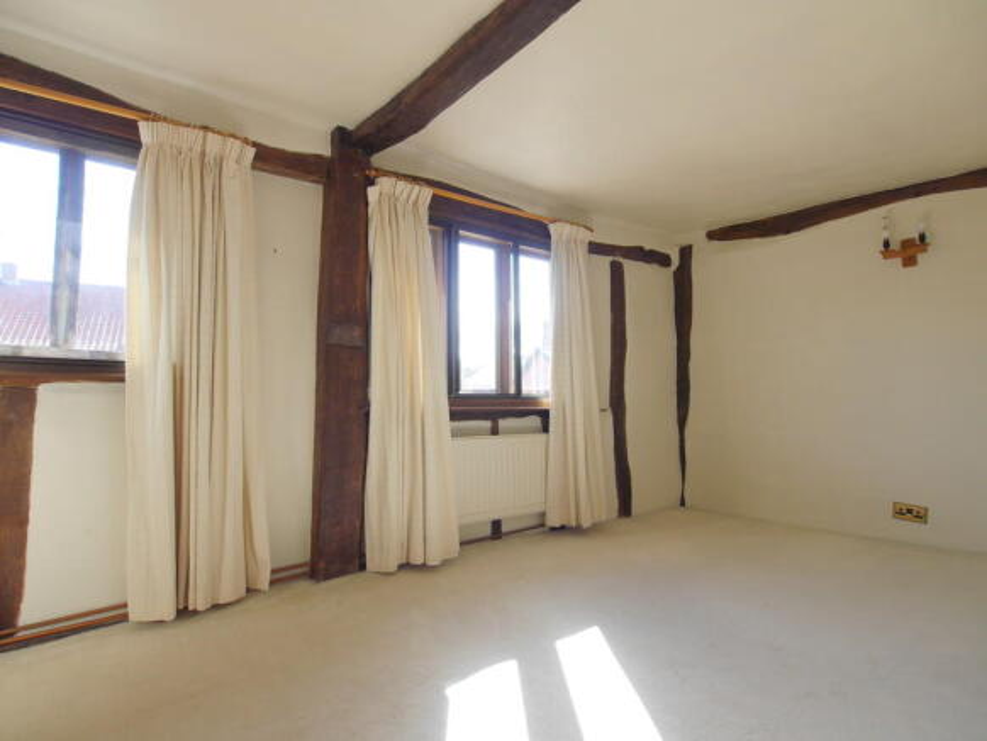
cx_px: 494
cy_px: 370
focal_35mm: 18
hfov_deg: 87.7
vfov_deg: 71.6
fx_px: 513
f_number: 4
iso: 160
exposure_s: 1/125
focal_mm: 9
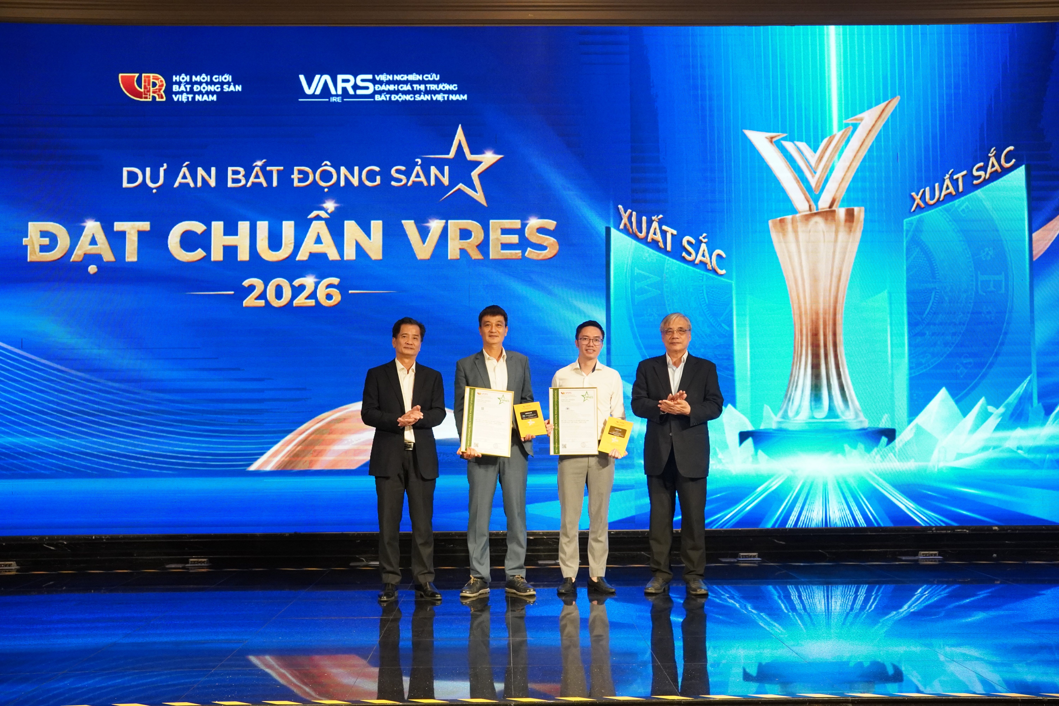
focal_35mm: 39
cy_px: 353
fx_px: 1138
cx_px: 530
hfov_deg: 49.9
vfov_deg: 34.5
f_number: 5.6
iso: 2500
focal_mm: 25.8
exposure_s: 1/160
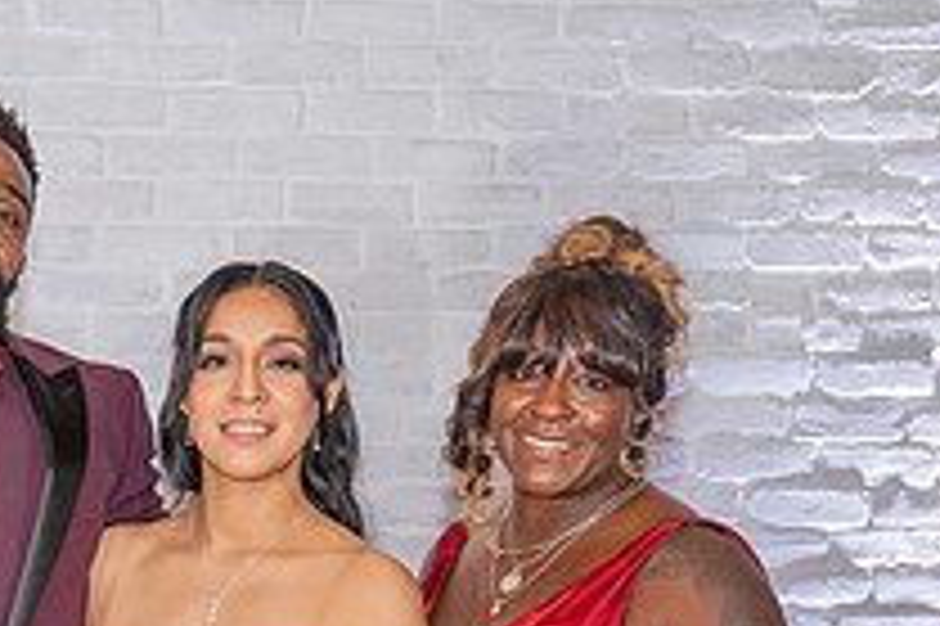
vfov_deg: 10.7
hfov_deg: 16.1
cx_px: 45
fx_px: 3261
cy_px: 835
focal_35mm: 125
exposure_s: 1/200
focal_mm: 45
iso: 2000
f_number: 3.5
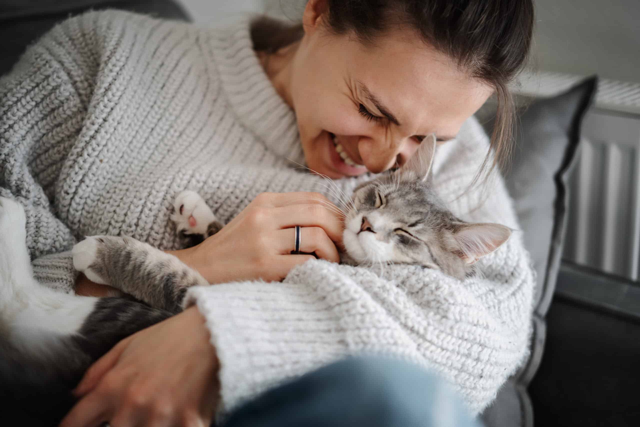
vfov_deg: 24.6
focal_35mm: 55
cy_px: 214
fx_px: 978
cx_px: 320
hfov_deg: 36.2
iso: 200
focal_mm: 55
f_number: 1.8
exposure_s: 1/250
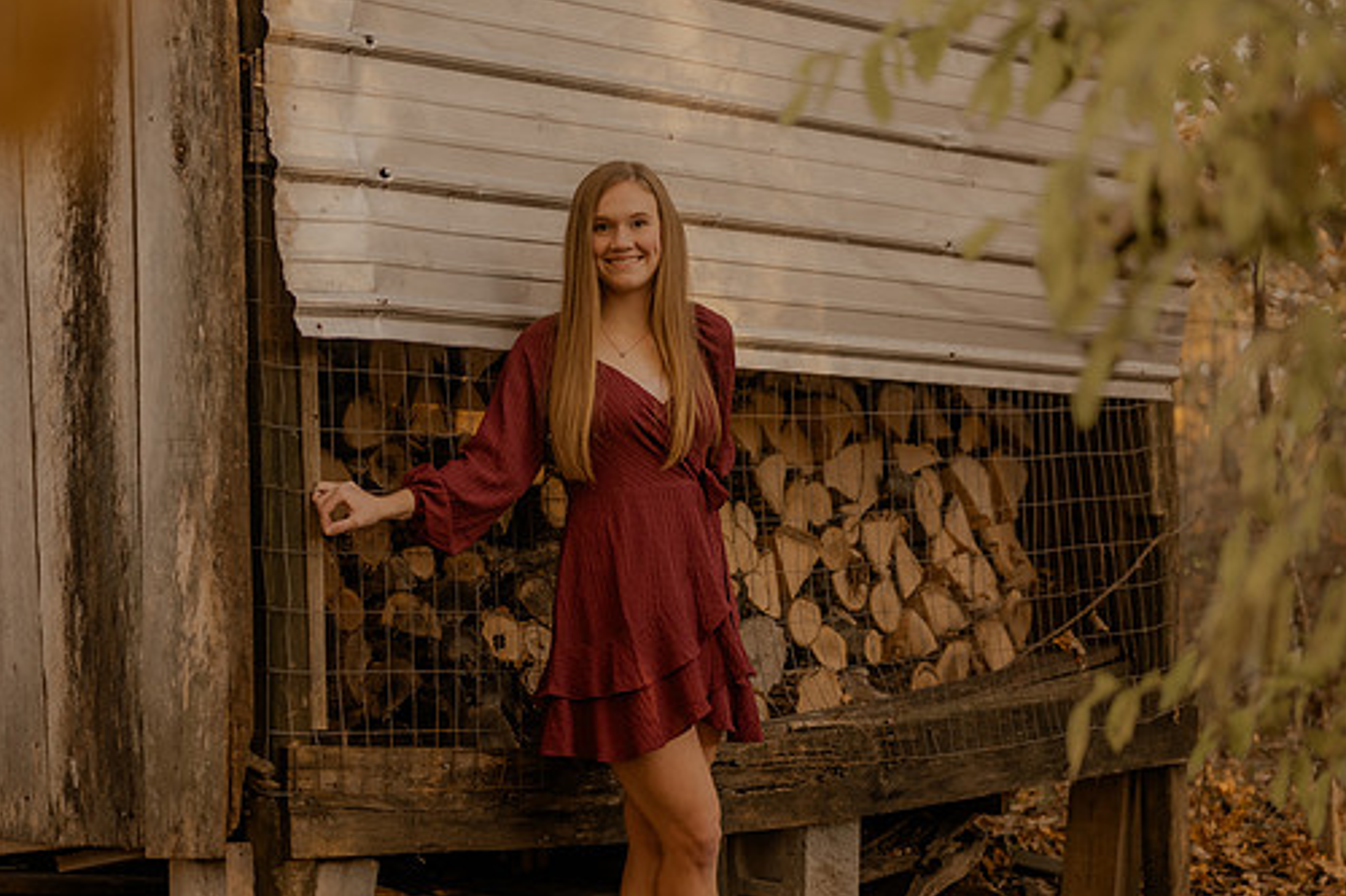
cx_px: 625
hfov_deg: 23.4
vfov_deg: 15.7
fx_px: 3252
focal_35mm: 87
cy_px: 492
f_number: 1.8
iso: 250
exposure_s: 1/320
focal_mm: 50
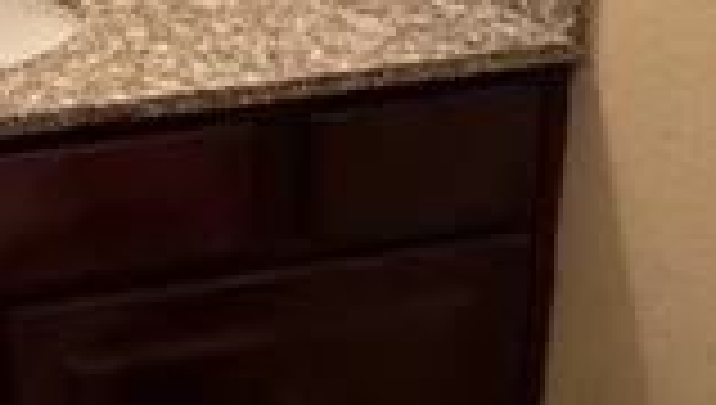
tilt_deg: -14.3
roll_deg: +2.4
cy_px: -162
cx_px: -302
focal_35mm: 98
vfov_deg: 12.0
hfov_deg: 19.4
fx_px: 1863
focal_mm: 2.22
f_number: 2.2
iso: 400
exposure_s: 1/60
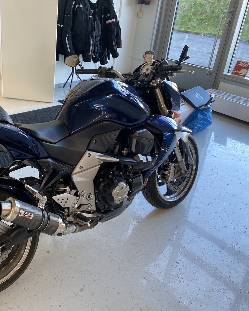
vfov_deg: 50.3
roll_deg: -0.5
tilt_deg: -29.0
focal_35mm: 36
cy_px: 161
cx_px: 48
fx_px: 332
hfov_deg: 39.4
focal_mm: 4.25
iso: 100
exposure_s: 1/100
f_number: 1.8
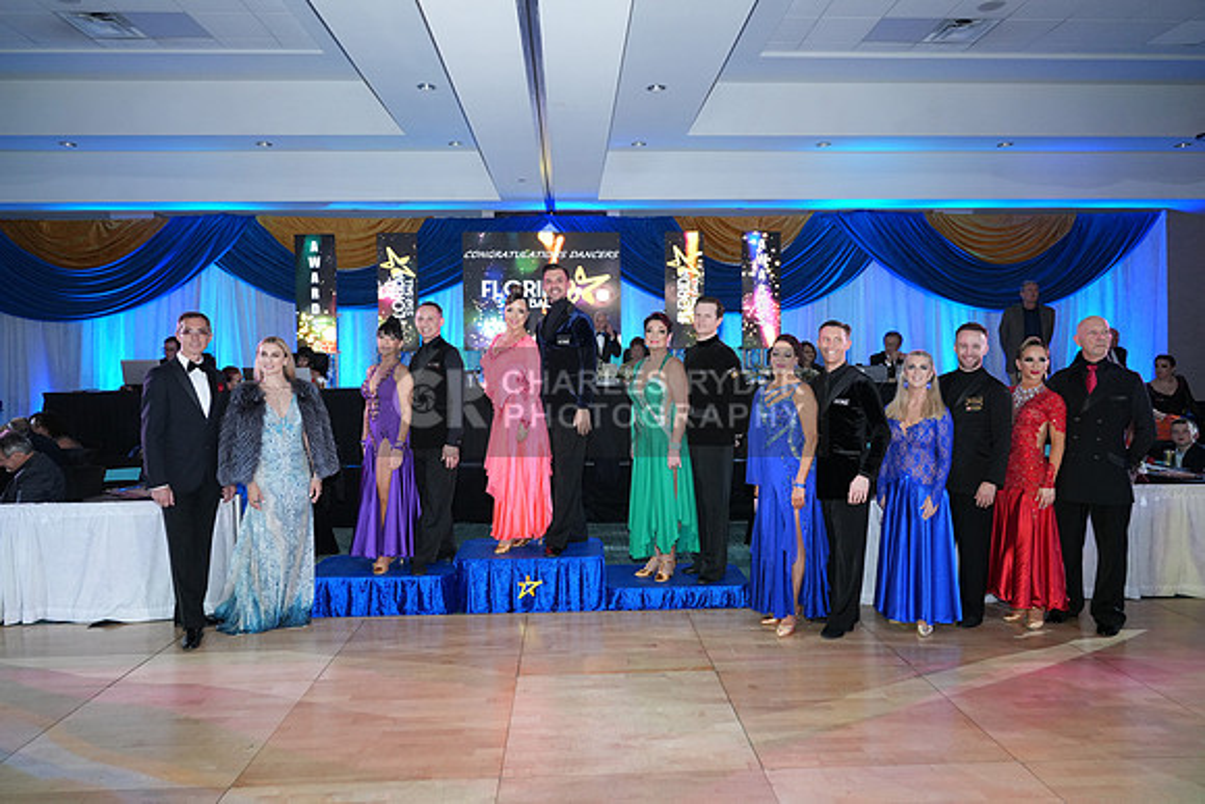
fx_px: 803
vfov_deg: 53.2
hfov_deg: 73.7
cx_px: 602
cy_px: 402
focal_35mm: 24
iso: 2000
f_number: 5
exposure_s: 1/200
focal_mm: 24
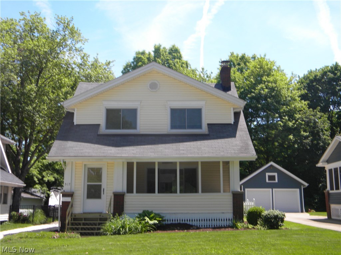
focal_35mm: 41
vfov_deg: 35.1
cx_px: 170
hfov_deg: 45.8
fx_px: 404
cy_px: 128
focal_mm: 7.3
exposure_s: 1/432
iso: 80
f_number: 3.8
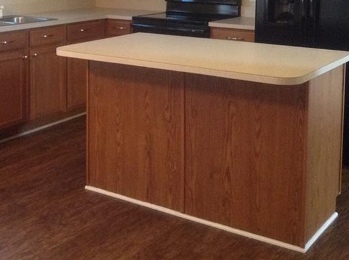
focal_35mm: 62
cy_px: 17
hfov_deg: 31.0
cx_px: 115
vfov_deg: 22.9
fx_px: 624
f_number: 2.4
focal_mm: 3.3
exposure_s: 1/15
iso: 250
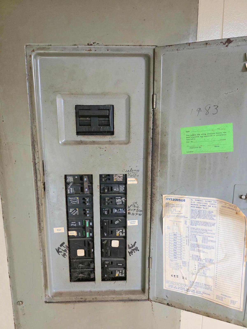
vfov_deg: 73.9
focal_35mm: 23
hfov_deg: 58.9
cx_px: 124
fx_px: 219
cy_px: 164
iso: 1600
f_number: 1.7
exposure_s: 1/120
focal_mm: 6.3
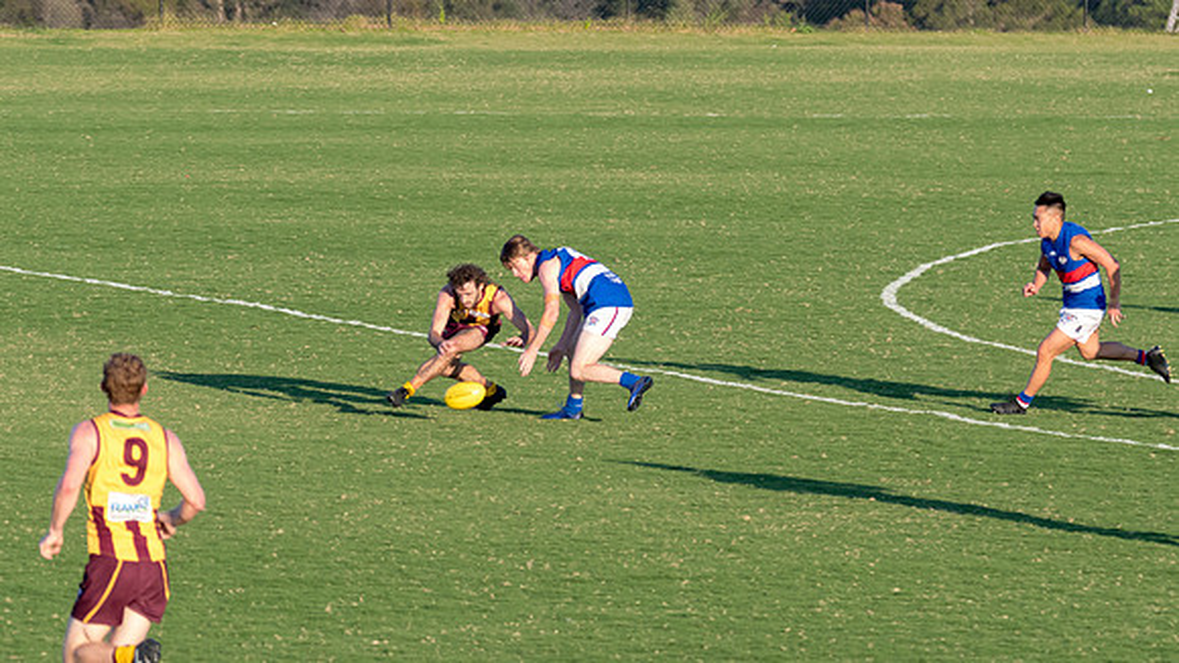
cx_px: 572
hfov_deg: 4.7
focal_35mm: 459
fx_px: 14341
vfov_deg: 2.6
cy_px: 199
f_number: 7.1
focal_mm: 240
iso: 800
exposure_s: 1/640
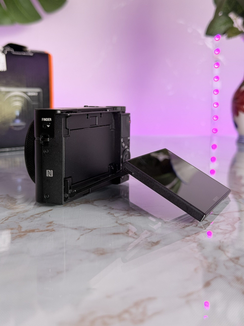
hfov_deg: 30.3
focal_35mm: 48
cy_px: 163
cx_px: 122
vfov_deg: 39.7
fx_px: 451
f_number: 1.78
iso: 80
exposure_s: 1/103
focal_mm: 6.76
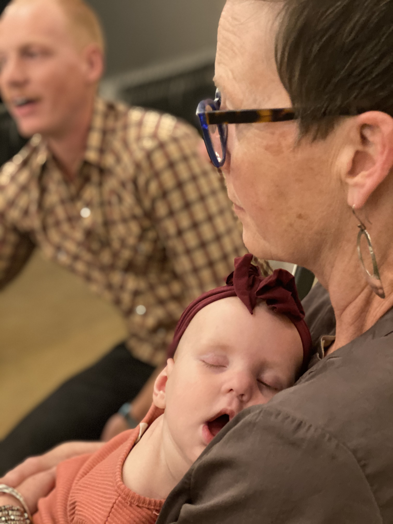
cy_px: 262
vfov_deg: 36.8
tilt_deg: -13.5
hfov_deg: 28.0
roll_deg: +13.8
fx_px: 787
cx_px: 196
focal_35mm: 52
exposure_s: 1/24
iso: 500
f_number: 2
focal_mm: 6
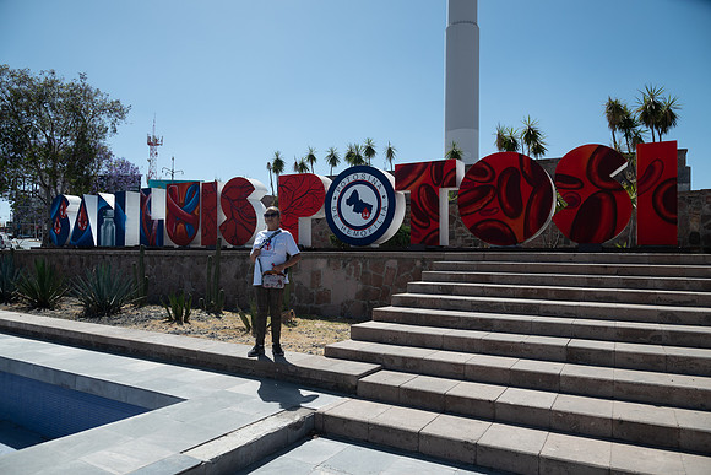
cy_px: 238
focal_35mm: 24
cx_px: 356
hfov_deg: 73.7
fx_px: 474
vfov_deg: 53.2
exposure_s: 1/500
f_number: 7.1
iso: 100
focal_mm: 24
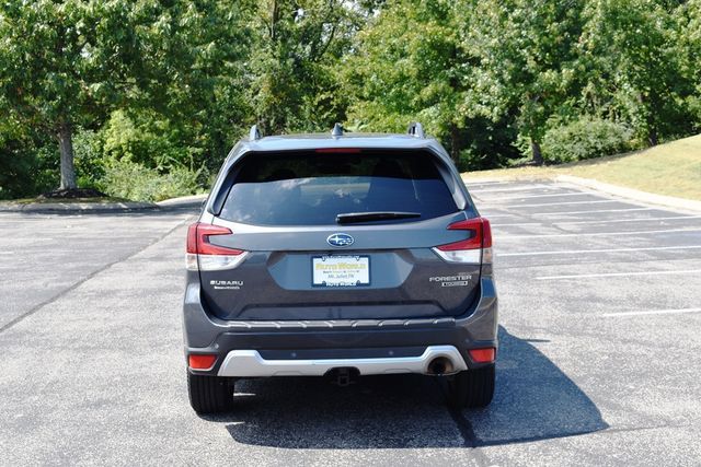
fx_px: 1022
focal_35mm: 52
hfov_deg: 37.8
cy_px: 234
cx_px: 350
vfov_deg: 25.8
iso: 180
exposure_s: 1/250
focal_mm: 35
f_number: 8
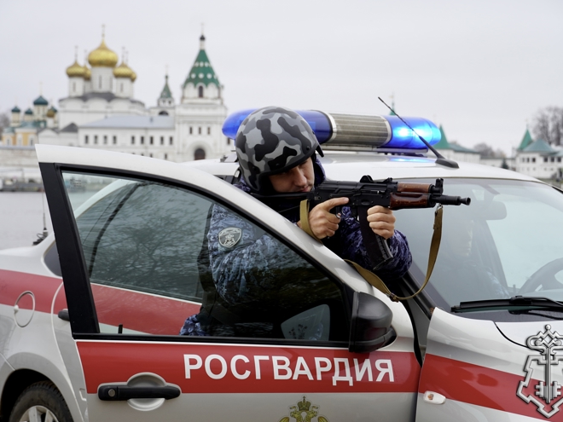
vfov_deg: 17.7
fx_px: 1359
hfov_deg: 23.4
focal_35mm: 84
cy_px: 212
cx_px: 282
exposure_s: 1/80
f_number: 5.6
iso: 100
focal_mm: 51
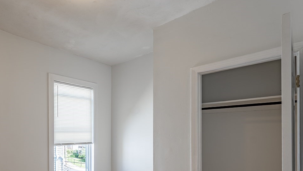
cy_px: 128
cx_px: 99
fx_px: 177
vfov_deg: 49.5
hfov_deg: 78.4
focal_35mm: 22
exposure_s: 1/100
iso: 100
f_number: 8
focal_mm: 14
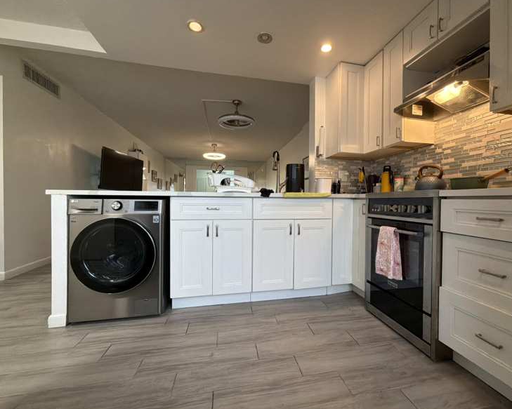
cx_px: 275
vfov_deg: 84.0
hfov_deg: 96.6
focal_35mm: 15
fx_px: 227
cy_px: 203
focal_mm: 2.22
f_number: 2.2
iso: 400
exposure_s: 1/60
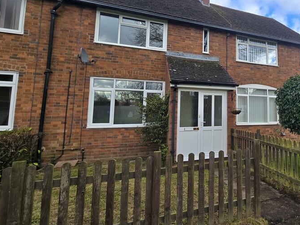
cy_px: 100
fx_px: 173
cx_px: 226
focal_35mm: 20
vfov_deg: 65.7
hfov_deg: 75.6
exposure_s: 1/711
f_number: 2.2
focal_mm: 2.2
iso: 50
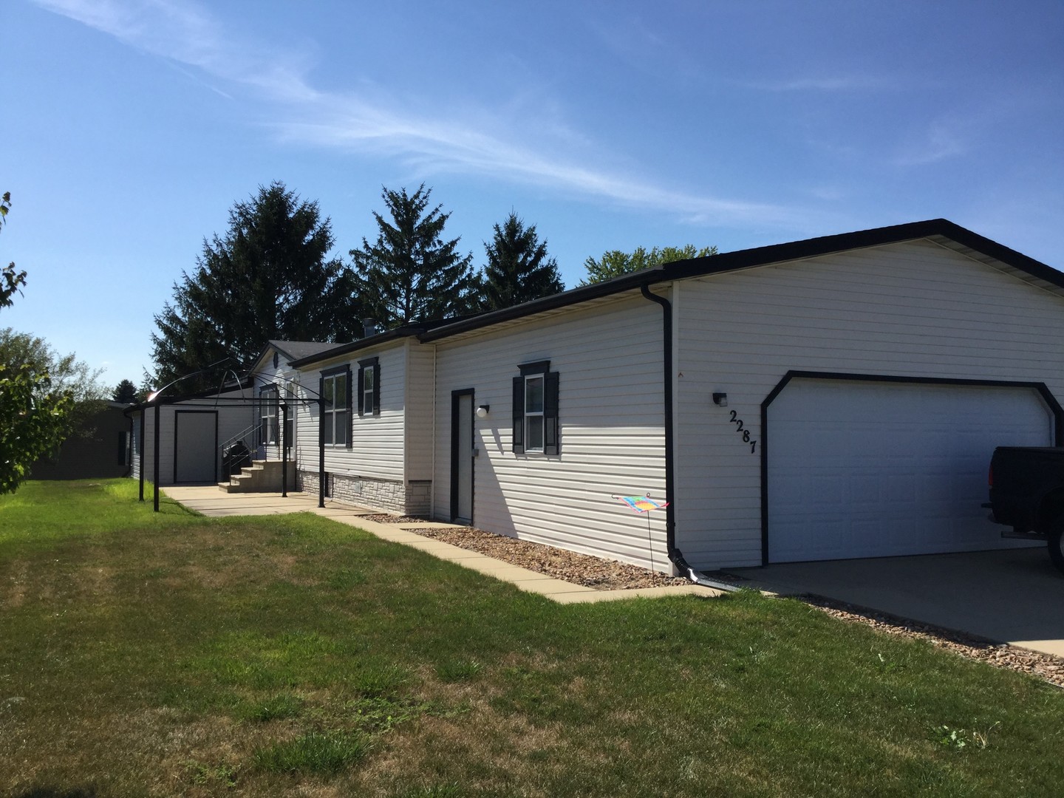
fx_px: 953
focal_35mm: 31
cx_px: 532
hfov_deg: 58.4
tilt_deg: +5.7
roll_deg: -0.1
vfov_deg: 45.4
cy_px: 399
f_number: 2.4
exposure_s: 1/1567
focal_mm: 3.3
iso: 25
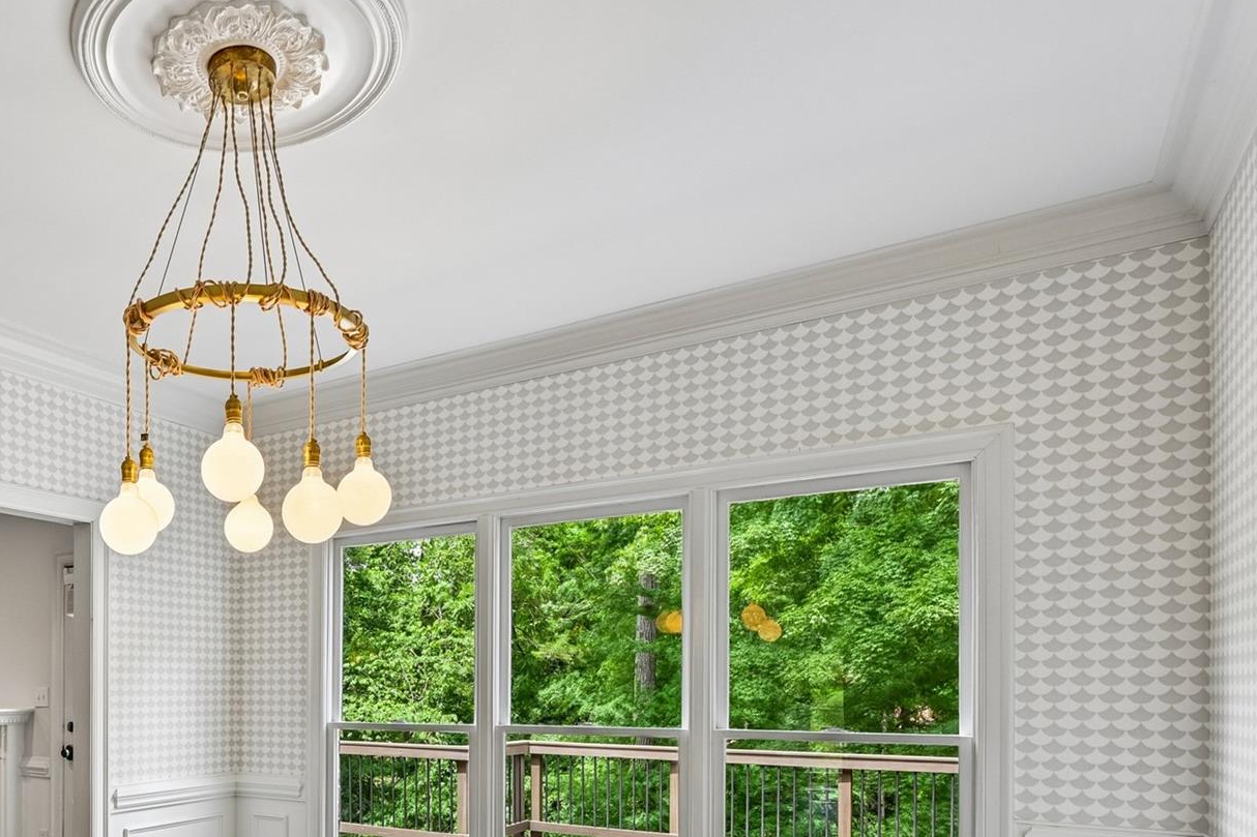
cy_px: 659
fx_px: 943
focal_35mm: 27
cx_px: 263
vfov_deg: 45.7
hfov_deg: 62.1
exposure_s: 1/25
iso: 100
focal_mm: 16
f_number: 8
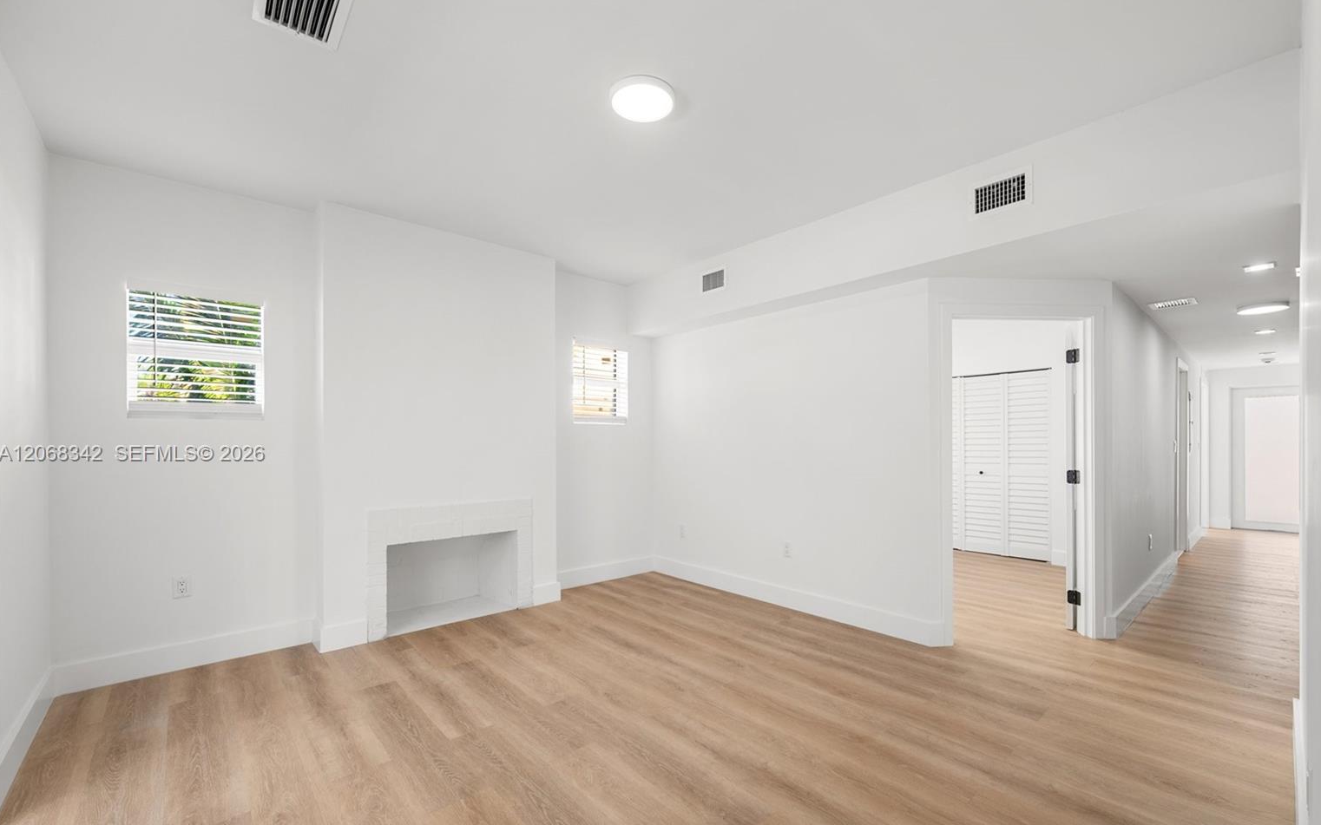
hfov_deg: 101.4
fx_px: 540
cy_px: 455
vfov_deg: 74.6
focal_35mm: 15
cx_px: 688
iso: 320
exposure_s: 1/10
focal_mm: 14
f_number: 7.1
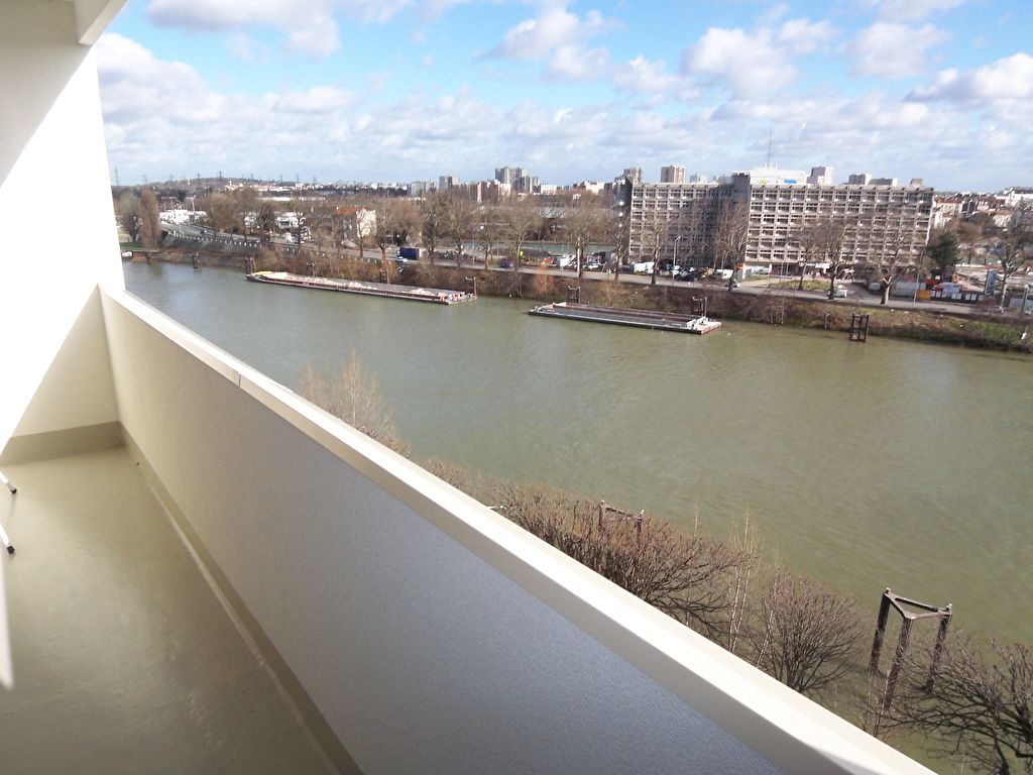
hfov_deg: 73.9
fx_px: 686
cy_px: 388
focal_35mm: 23
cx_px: 516
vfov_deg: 58.9
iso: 50
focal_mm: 3.8
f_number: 5.6
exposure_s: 1/160
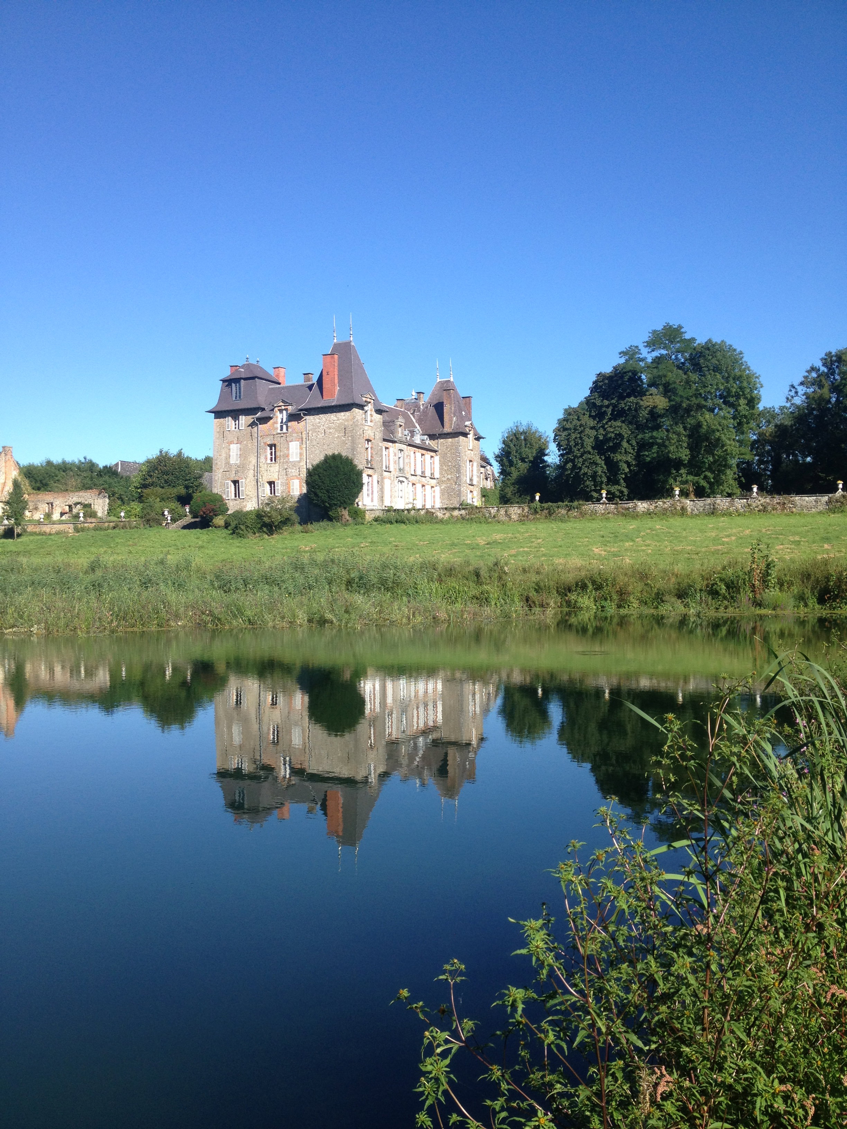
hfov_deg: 40.7
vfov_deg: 52.6
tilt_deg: -0.7
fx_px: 1142
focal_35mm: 35
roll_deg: +0.7
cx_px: 424
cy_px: 564
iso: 50
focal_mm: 4.28
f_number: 2.4
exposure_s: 1/968
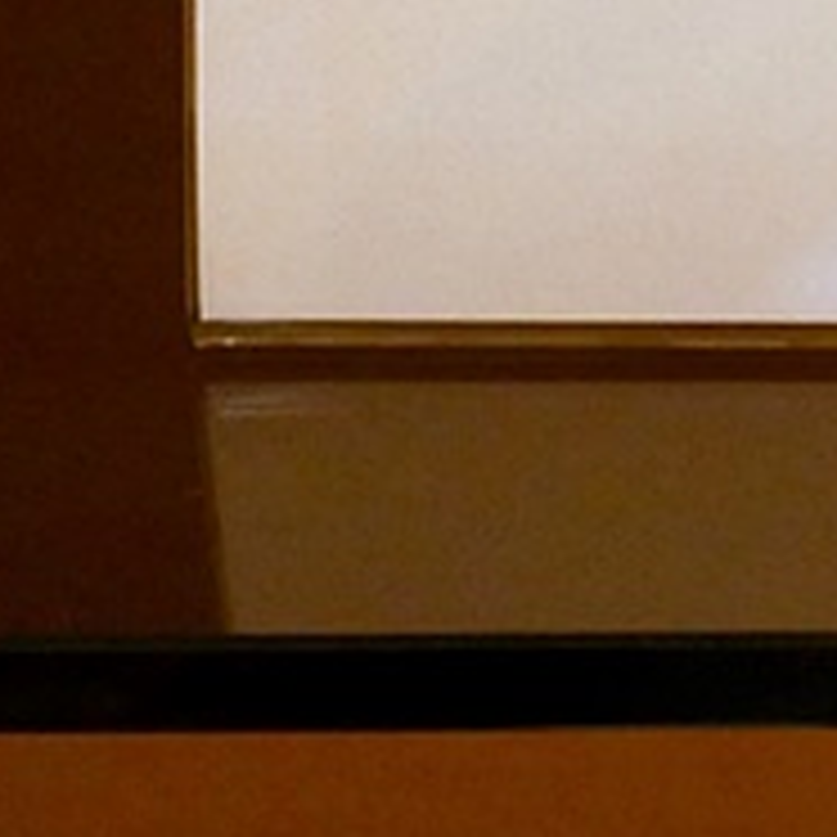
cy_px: -695
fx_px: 6511
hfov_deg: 7.1
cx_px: 1539
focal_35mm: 238
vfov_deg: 7.1
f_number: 1.8
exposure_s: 1/60
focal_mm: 25
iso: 2000
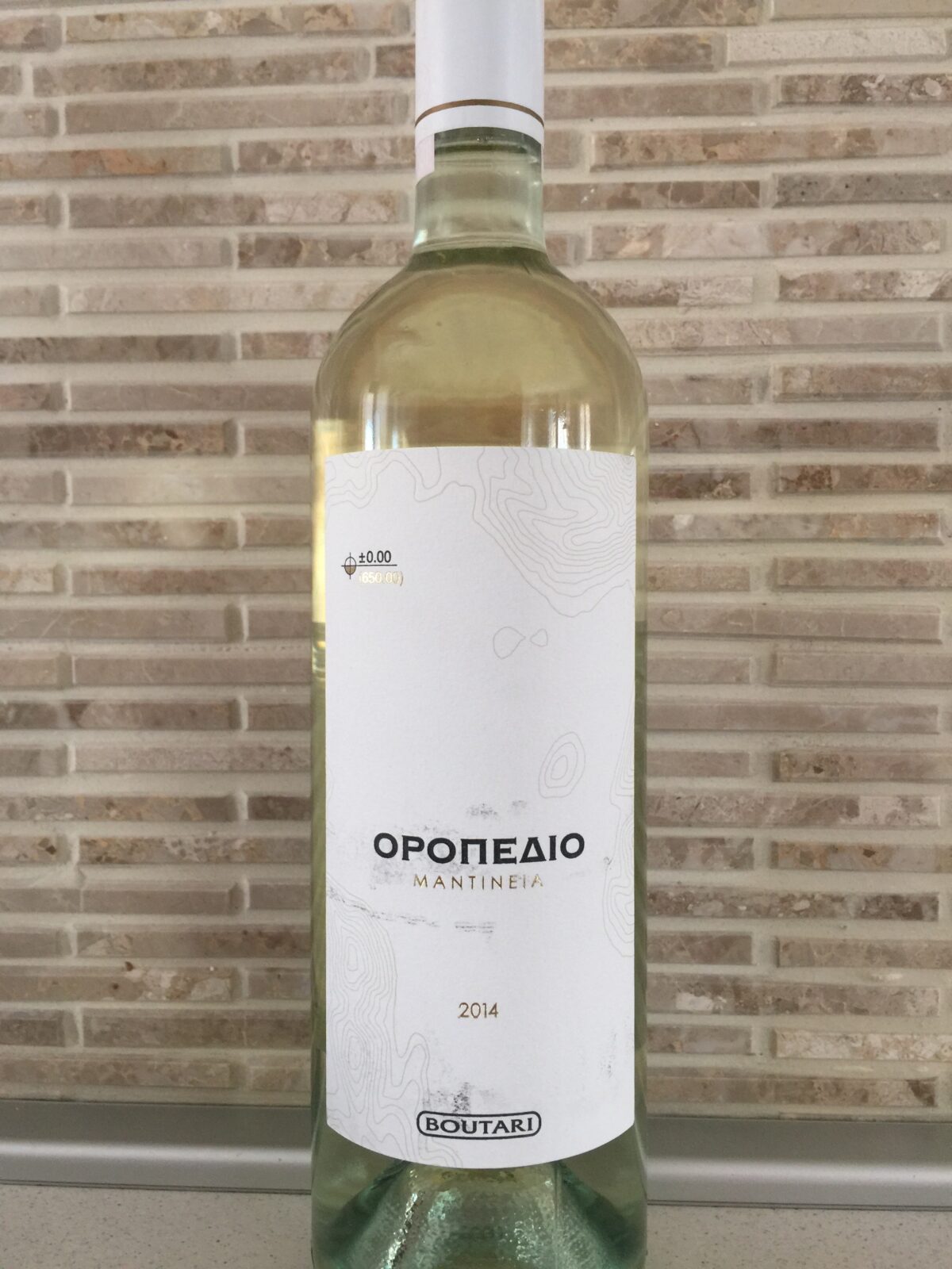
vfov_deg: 61.7
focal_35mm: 29
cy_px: 634
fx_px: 1063
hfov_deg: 48.2
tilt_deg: -0.3
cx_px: 476
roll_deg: +0.6
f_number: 2.2
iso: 50
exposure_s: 1/33
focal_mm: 4.15
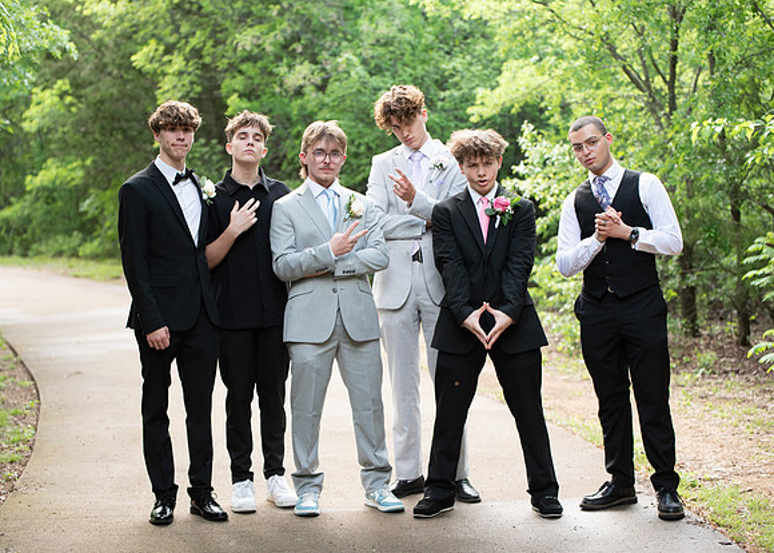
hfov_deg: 26.2
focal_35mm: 76
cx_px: 370
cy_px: 286
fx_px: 1666
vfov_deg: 18.8
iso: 800
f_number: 2.8
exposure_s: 1/1000
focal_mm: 70
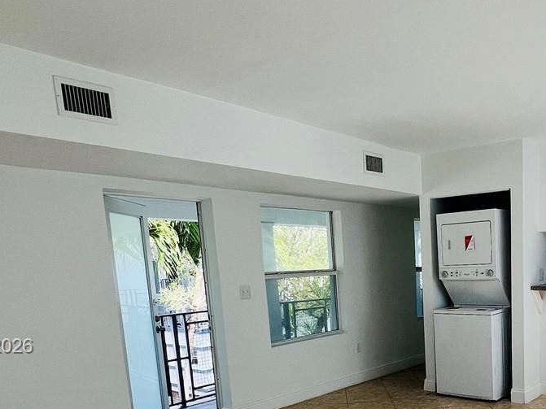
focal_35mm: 31
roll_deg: +2.2
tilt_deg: -9.5
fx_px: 489
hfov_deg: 54.7
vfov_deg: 42.6
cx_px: 430
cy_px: 347
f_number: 1.8
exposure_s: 1/263
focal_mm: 1.57
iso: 32
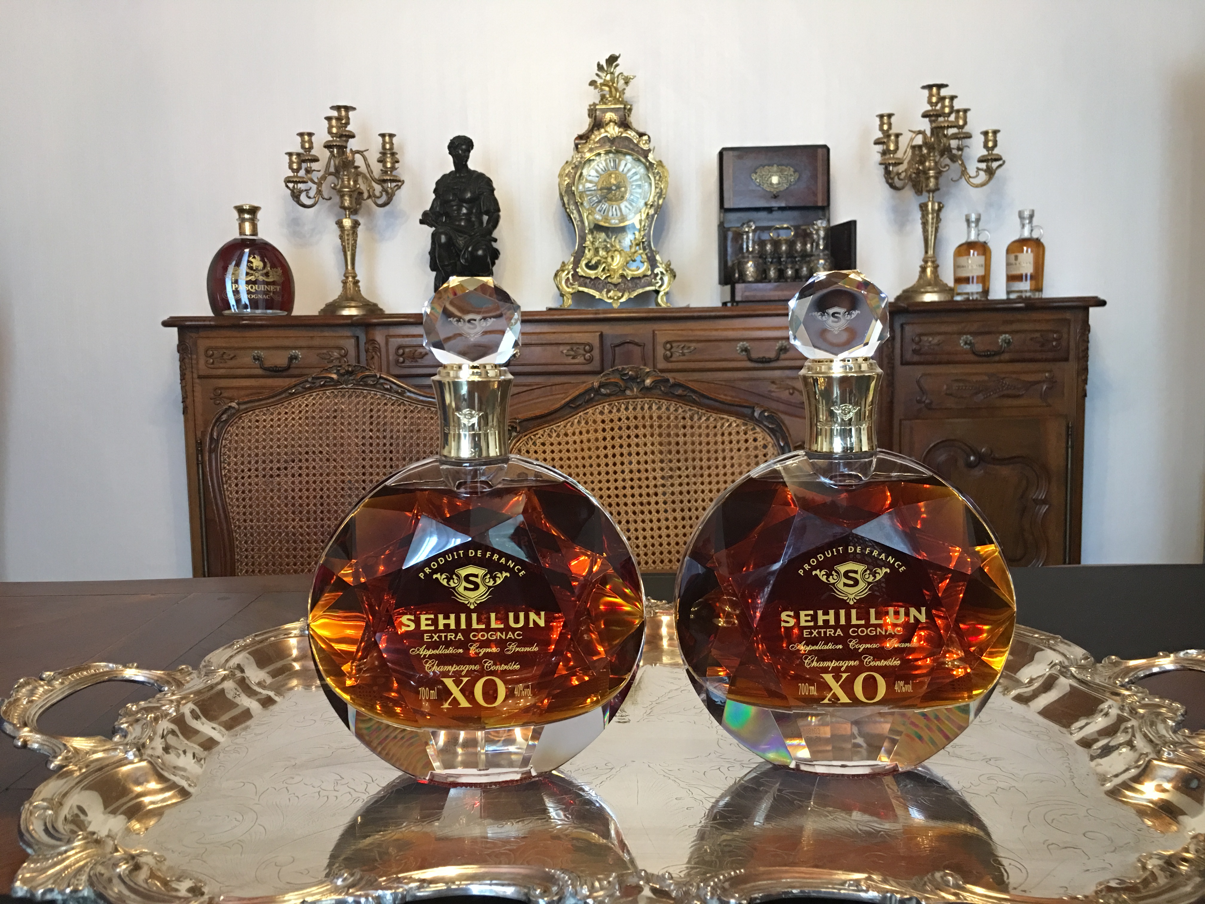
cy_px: 452
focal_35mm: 29
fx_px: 1010
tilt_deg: -5.5
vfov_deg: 48.2
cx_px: 602
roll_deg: +0.7
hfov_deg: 61.7
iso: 80
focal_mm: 4.15
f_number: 2.2
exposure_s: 1/10
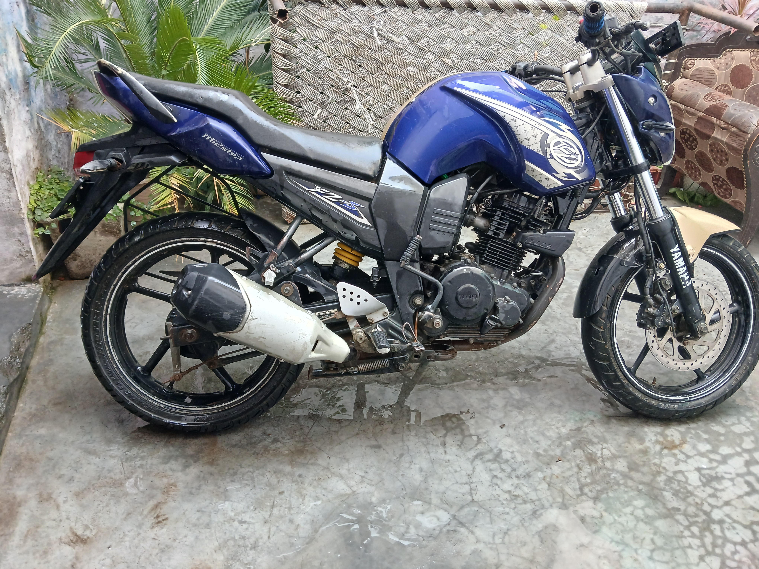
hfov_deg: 67.3
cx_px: 380
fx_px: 570
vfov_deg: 53.1
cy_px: 284
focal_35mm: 26
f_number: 1.8
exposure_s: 1/50
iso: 160
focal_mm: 3.98
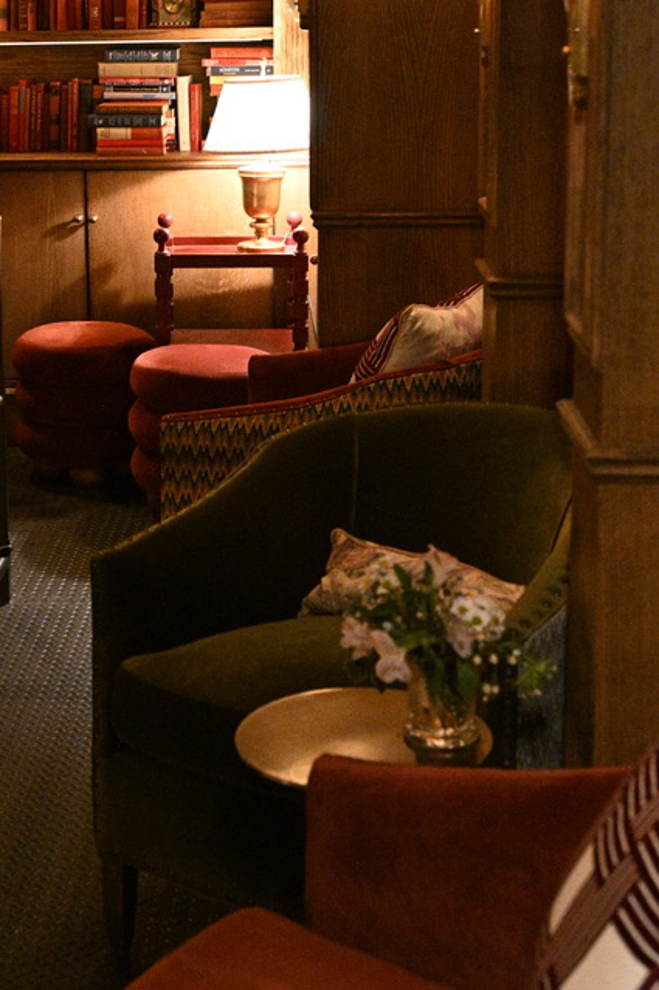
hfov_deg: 21.4
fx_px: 1731
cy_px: 337
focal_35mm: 63
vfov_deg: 31.7
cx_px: 181
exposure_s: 1/60
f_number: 4
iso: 12800
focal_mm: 37
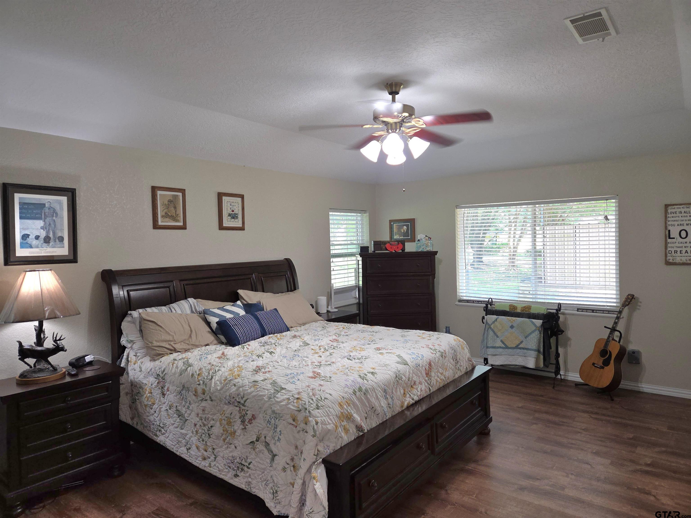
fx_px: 459
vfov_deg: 58.9
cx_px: 346
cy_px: 259
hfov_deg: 73.9
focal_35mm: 23
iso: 80
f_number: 1.8
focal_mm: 5.4
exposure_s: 1/60.2
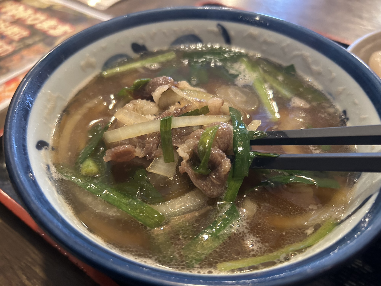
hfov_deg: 67.3
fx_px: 286
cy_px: 143
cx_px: 190
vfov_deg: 53.1
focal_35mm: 26
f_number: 1.5
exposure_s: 1/33
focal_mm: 5.7
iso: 400
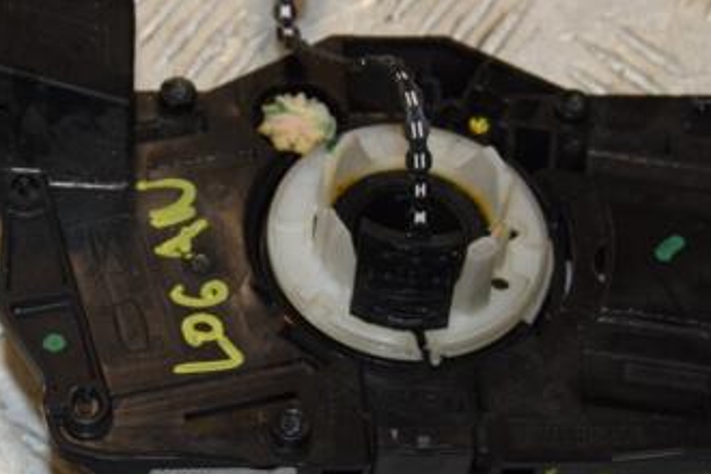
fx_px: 2587
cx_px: 327
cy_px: 254
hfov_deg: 15.6
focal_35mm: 131
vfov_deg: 10.5
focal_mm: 48
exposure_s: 1/200
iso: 800
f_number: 8
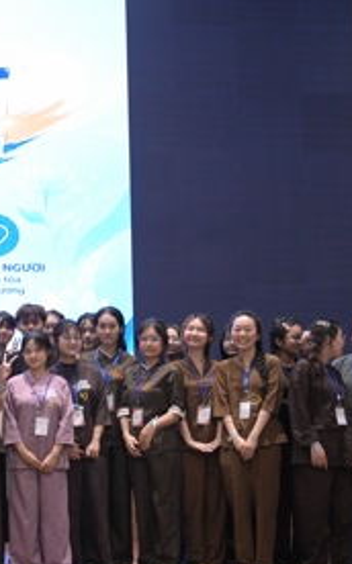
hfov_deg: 14.6
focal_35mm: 84
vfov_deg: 24.7
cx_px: -153
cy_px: 278
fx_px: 1292
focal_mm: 35
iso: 4000
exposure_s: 1/160
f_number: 4
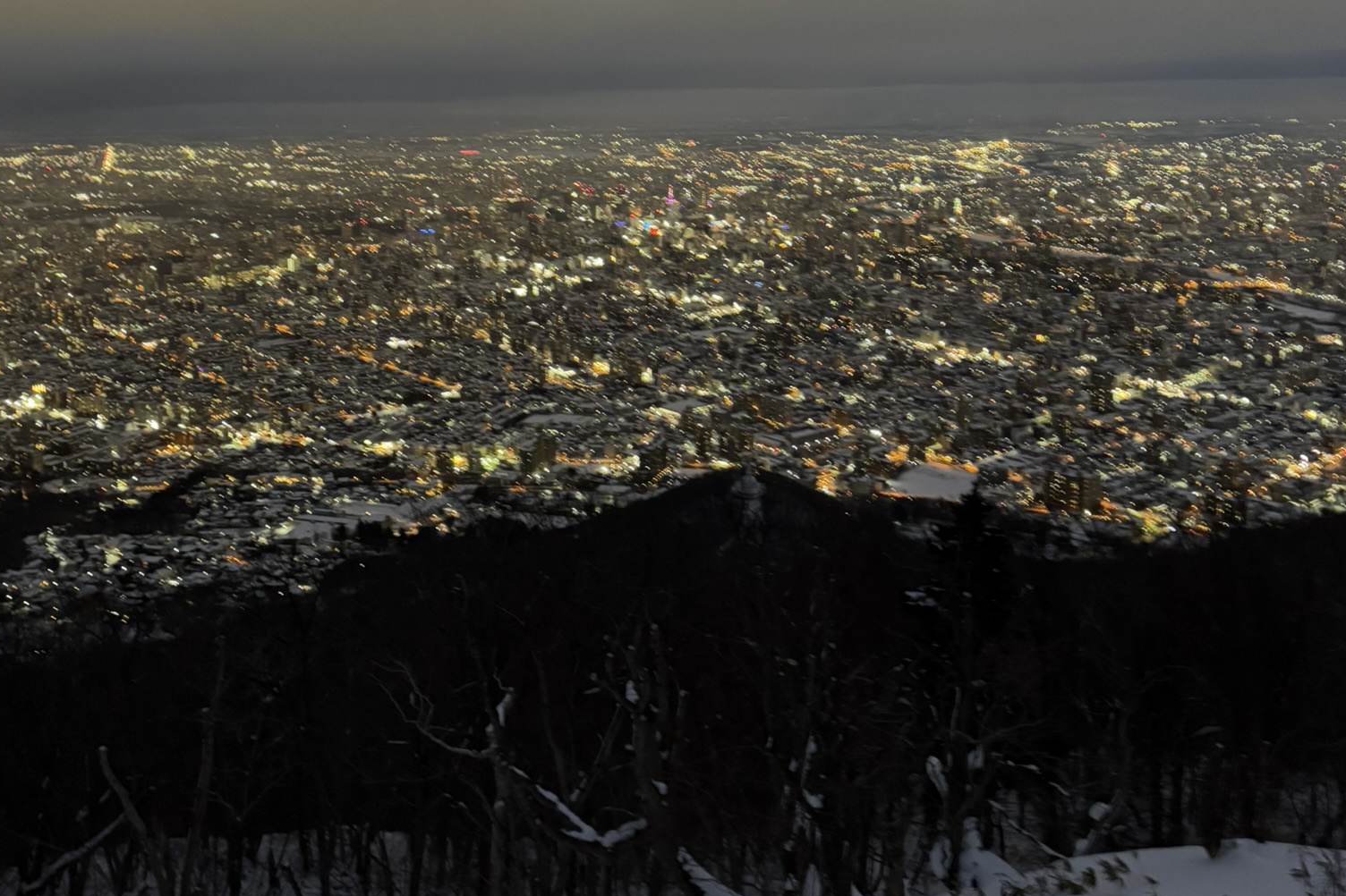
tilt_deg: -3.9
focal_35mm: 34
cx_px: 666
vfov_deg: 37.9
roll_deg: +1.7
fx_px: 1271
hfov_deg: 55.8
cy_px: 229
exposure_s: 1/25
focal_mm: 6.76
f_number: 1.78
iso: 1000
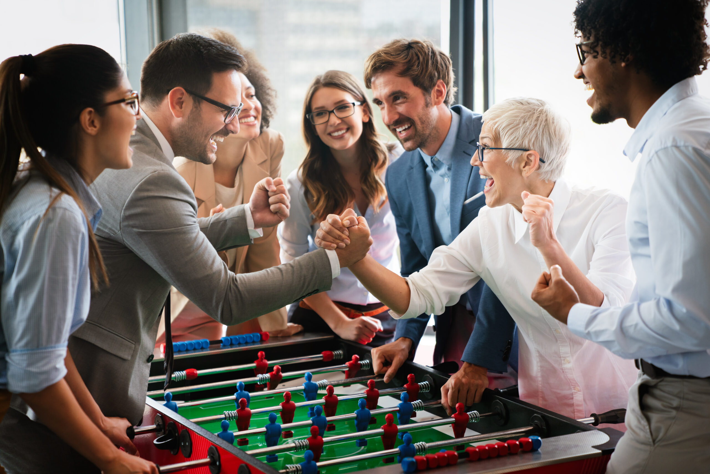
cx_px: 355
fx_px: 1381
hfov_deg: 28.8
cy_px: 237
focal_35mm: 70
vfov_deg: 19.5
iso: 800
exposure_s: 1/250
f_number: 2.8
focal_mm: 70
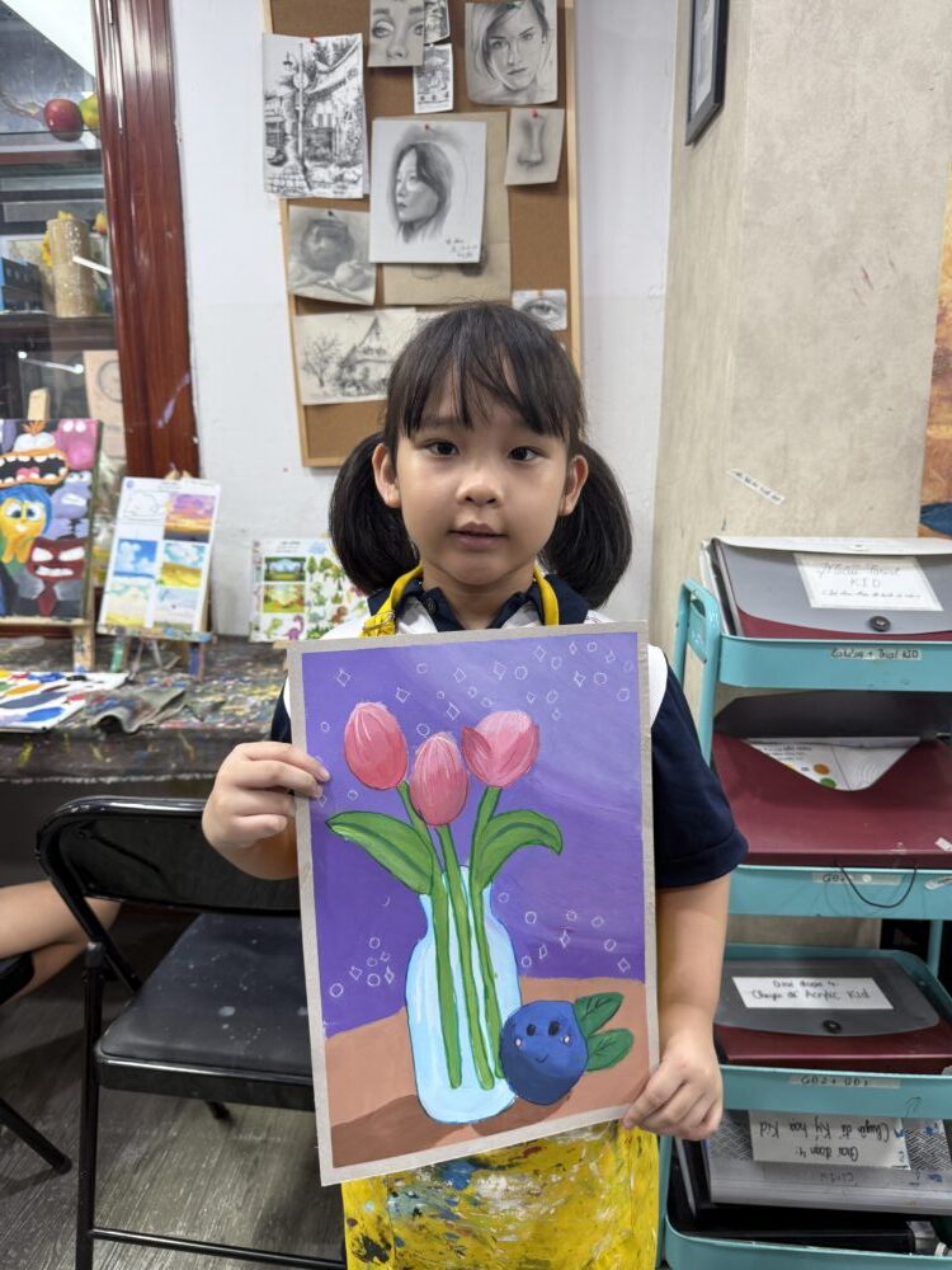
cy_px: 635
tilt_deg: -11.9
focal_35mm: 24
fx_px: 880
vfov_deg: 71.6
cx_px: 476
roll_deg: +0.1
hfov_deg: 56.8
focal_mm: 6.76
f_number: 1.78
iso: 160
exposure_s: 1/100
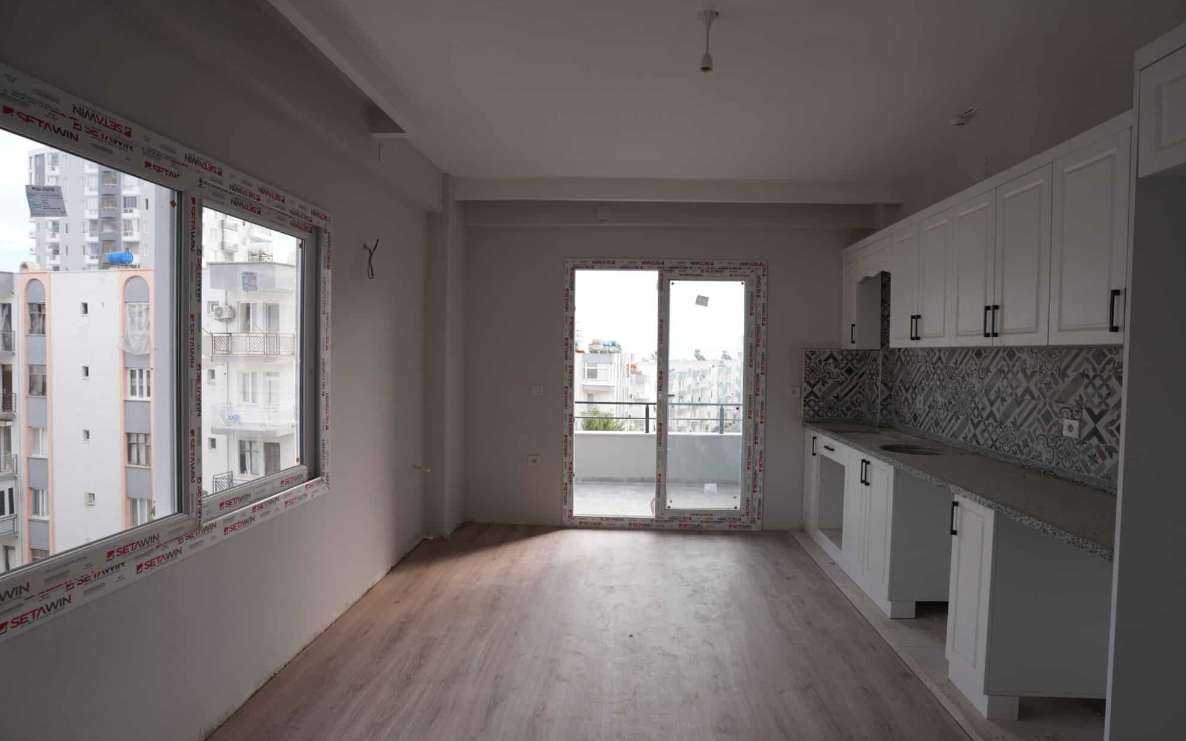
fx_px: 582
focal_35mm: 18
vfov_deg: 65.0
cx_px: 605
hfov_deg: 91.1
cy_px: 373
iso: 100
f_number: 4.5
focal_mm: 17
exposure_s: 1/200
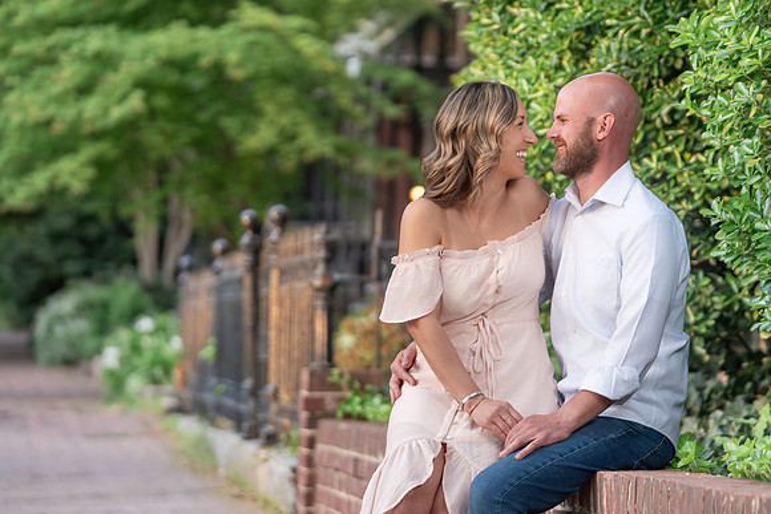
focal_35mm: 144
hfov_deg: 14.2
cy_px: 257
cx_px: 386
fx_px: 3085
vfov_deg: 9.5
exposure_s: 1/200
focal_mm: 144
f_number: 4
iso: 640
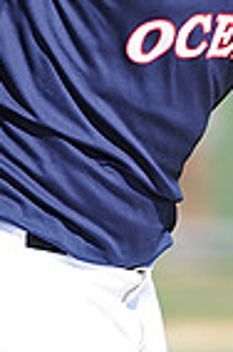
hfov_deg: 1.0
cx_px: 180
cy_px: -181
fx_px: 13950
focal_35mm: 1430
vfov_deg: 1.4
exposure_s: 1/1000
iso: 200
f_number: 4
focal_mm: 300
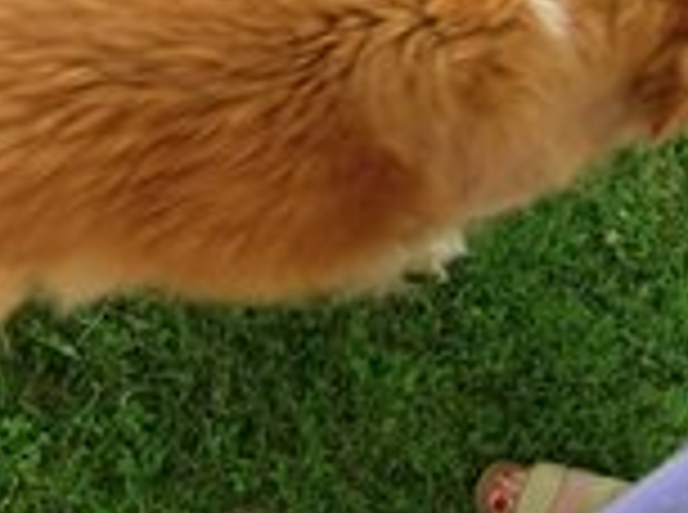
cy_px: -14
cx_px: 252
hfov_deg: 13.0
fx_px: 3014
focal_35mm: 152
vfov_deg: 9.6
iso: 50
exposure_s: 1/47.4
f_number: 2.8
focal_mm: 5.8
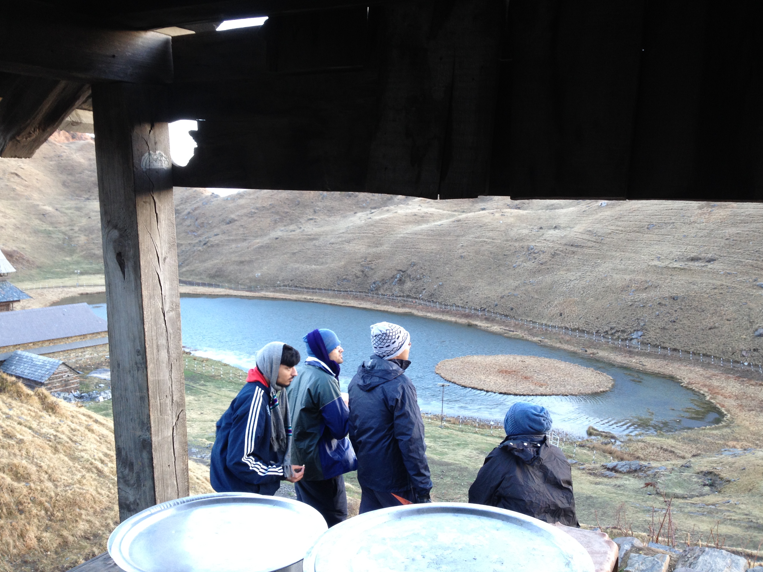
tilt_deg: -2.8
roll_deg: -2.7
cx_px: 380
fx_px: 794
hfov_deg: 51.4
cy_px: 279
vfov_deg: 39.7
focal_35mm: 36
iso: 50
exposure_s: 1/20
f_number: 2.4
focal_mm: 4.28
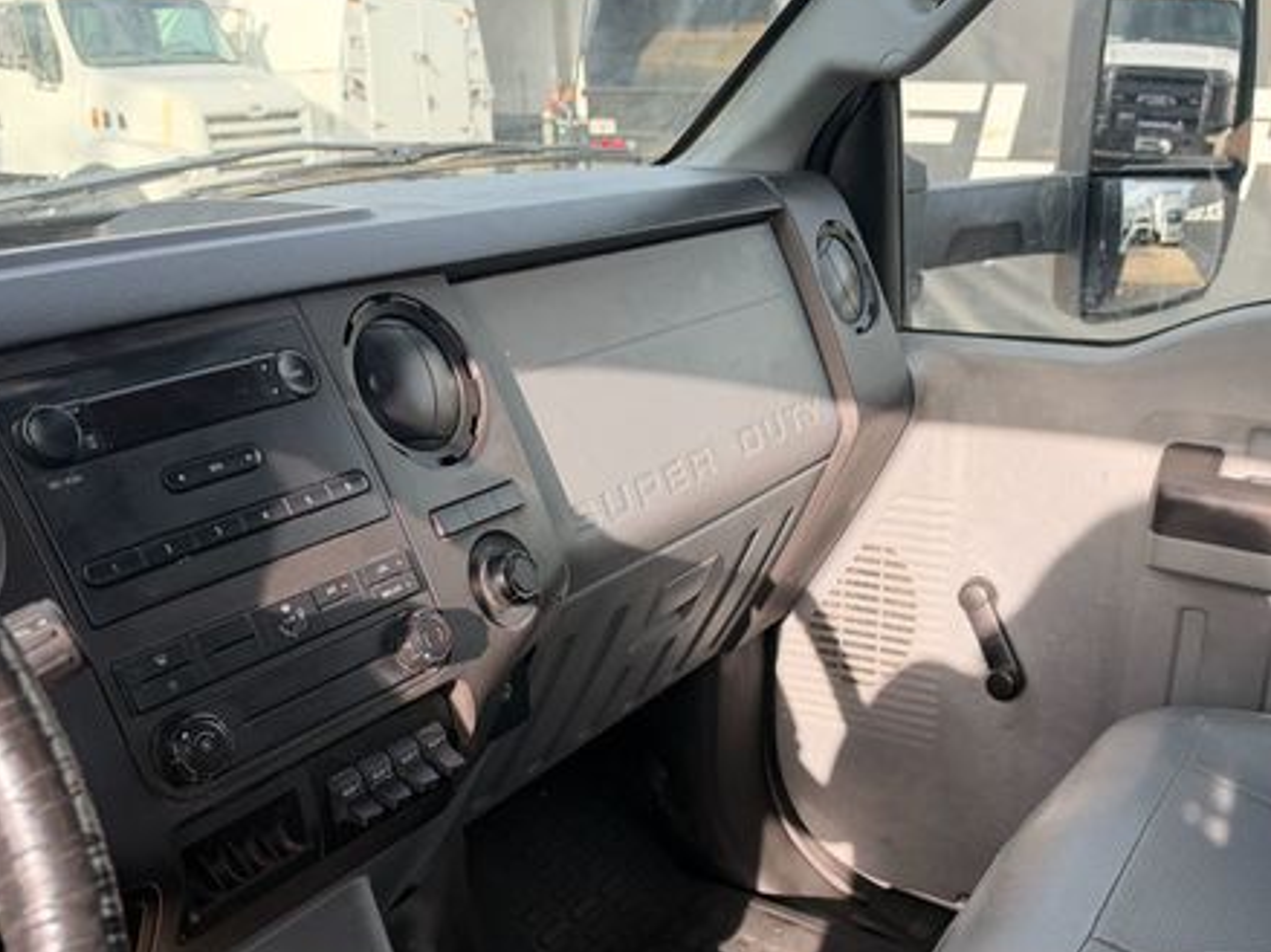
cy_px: 657
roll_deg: +0.7
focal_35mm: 35
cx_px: 672
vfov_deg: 40.0
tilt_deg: -21.8
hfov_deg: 52.6
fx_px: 1285
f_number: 1.8
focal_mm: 6.93
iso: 100
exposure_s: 1/695
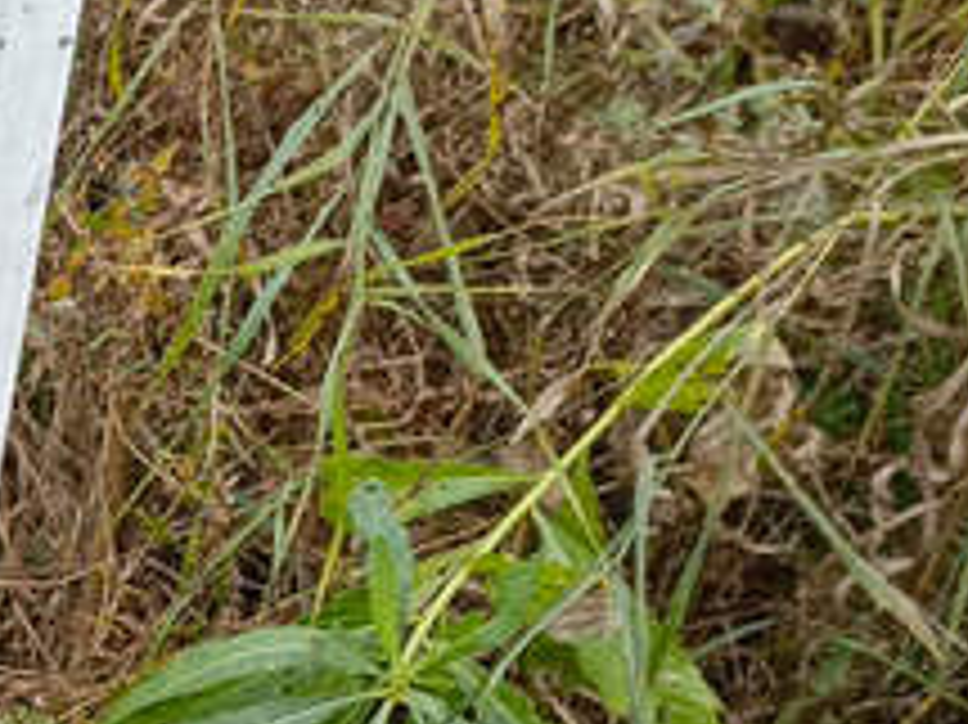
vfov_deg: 15.5
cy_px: 787
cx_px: -446
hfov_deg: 18.8
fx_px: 2599
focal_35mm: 93
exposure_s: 1/104
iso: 112
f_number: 1.69
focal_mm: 4.76
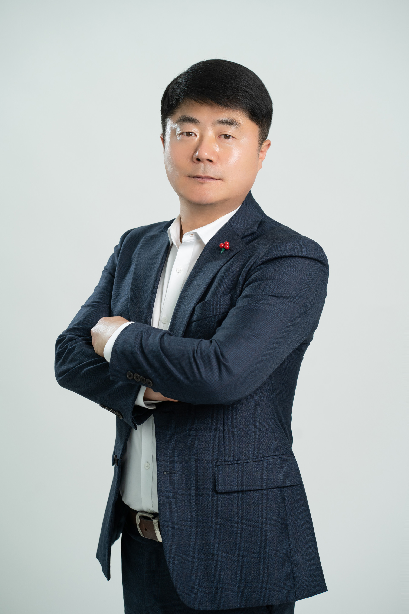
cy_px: 307
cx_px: 204
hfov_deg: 16.1
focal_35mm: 85
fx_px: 1448
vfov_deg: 23.9
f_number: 5
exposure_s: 1/200
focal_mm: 85
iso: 500
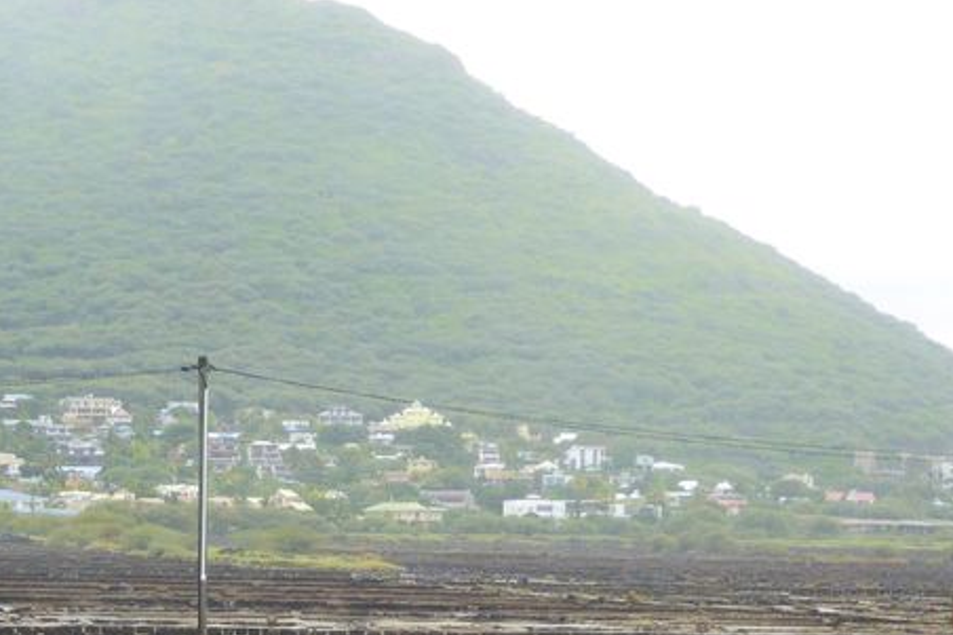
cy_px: 593
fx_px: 2434
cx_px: 148
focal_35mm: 92
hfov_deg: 21.8
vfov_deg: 14.7
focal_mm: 9
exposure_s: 1/160
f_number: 4.1
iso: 80
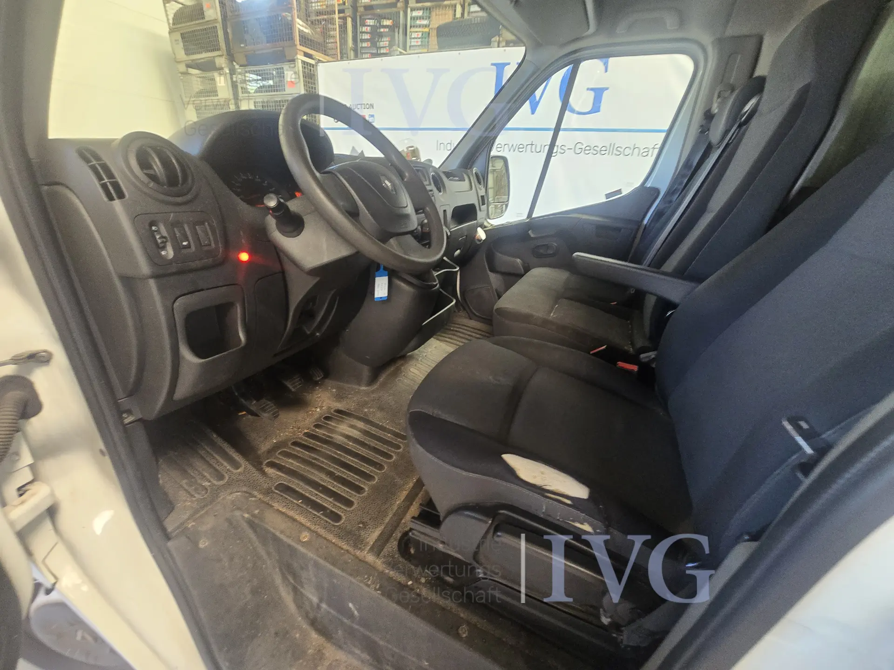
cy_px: 335
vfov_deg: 89.9
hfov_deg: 106.2
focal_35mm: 13
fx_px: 336
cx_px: 447
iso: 320
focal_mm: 2.2
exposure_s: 1/60
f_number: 2.2
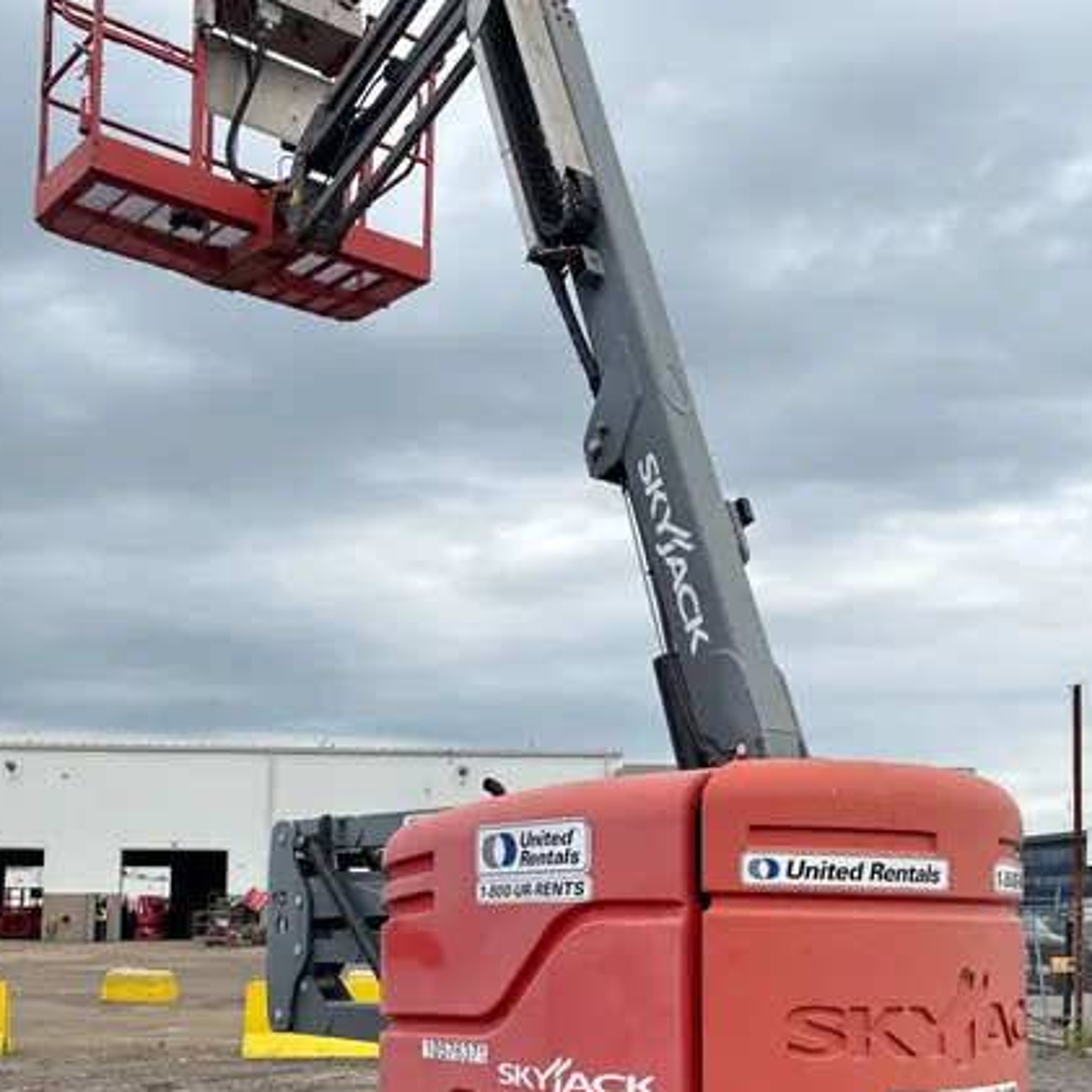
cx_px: 488
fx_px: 1428
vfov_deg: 40.9
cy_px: 785
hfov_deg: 41.8
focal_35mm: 40
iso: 50
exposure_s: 1/2398
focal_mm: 5.96
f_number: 1.6
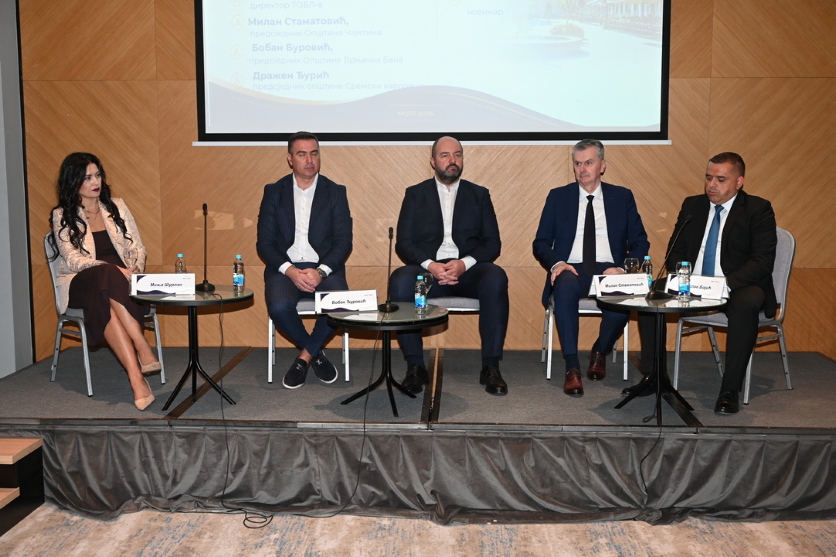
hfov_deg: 47.4
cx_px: 418
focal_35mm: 41
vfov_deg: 32.6
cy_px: 278
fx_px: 952
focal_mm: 41
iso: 1250
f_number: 5.6
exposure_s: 1/60
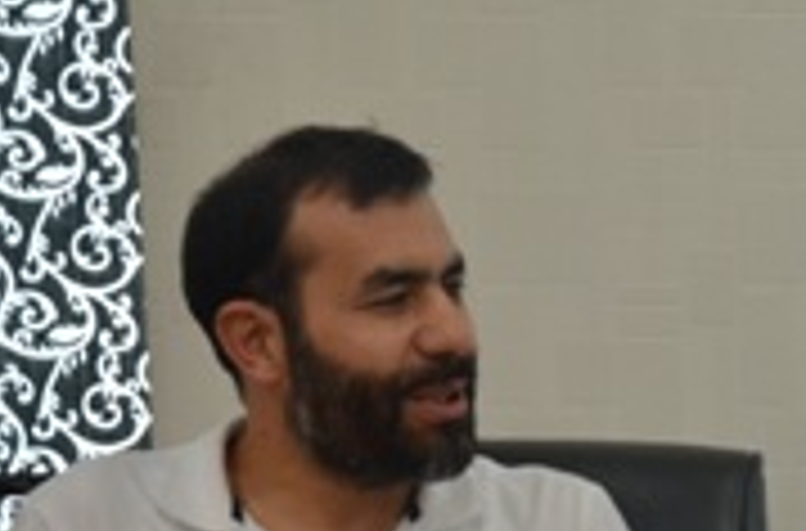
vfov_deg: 9.4
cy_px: 587
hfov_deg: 14.2
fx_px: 3190
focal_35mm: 143
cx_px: 806
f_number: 4.2
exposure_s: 1/60
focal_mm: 38
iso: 560
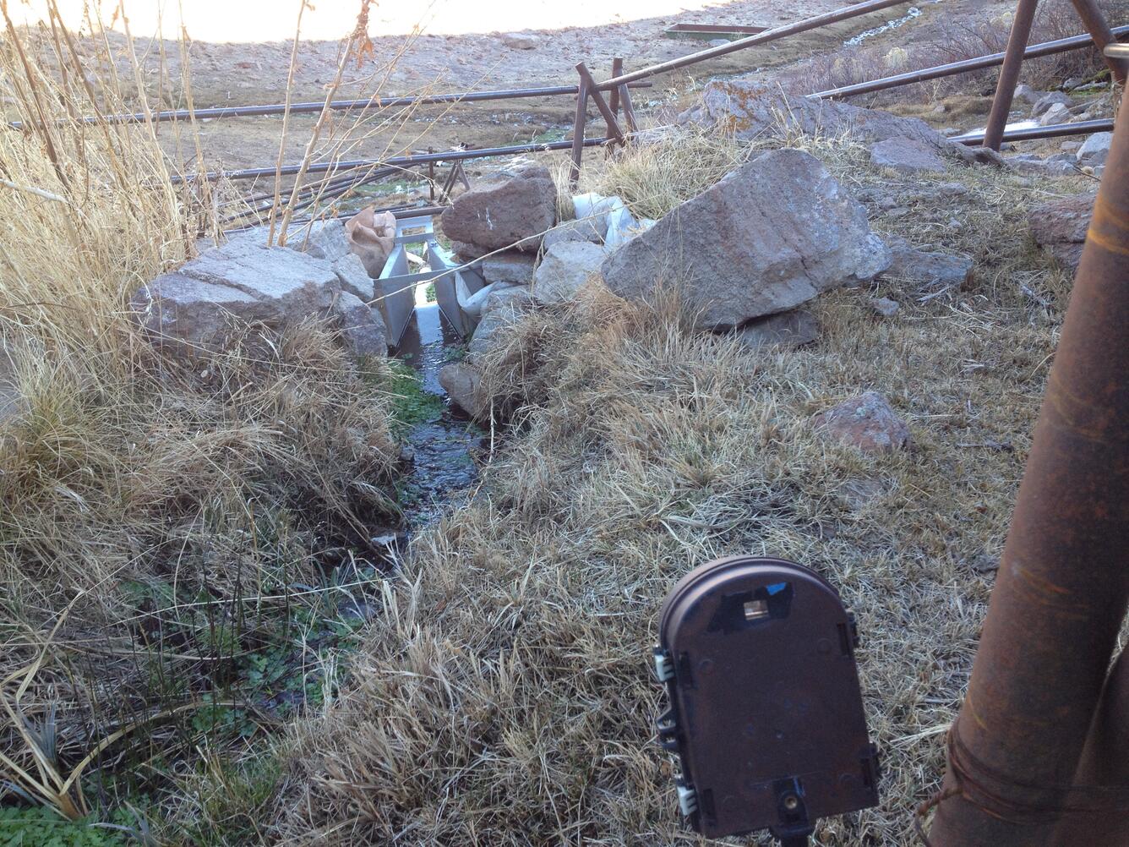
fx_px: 1142
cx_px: 564
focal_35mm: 35
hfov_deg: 52.6
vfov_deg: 40.7
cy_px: 424
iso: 80
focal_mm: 4.28
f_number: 2.4
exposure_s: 1/120
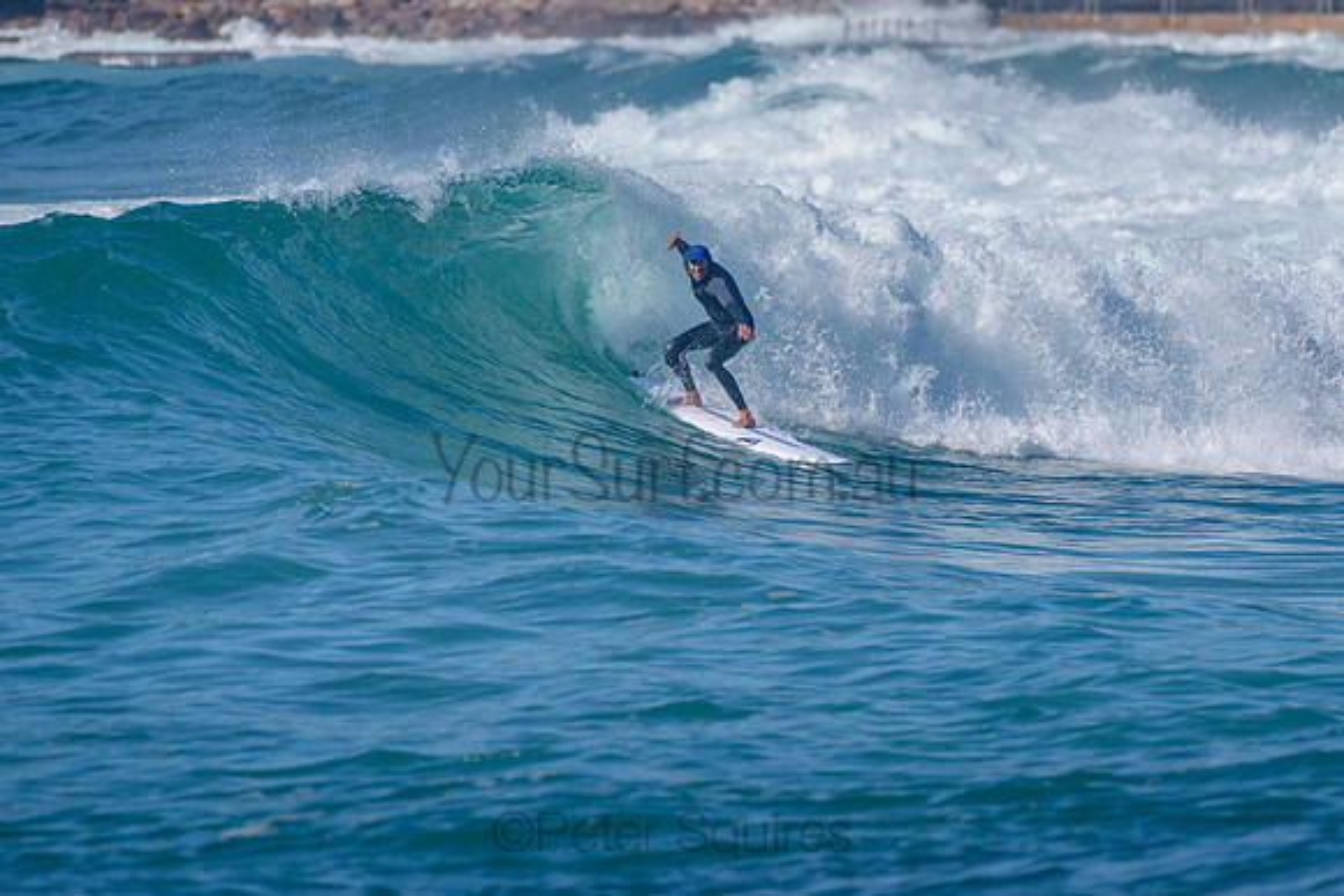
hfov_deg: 3.4
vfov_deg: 2.2
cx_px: 824
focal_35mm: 613
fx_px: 22882
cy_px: 365
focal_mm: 500
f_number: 5.6
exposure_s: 1/2000
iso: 140
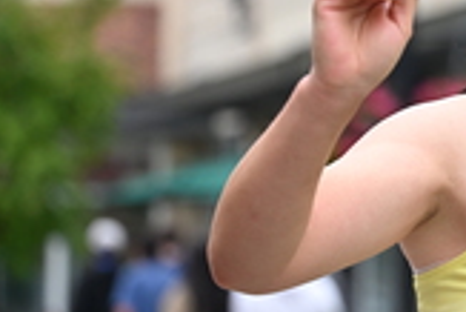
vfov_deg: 5.1
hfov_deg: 7.5
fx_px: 3498
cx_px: 609
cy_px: 76
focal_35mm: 270
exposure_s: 1/2000
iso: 640
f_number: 2.8
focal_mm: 80
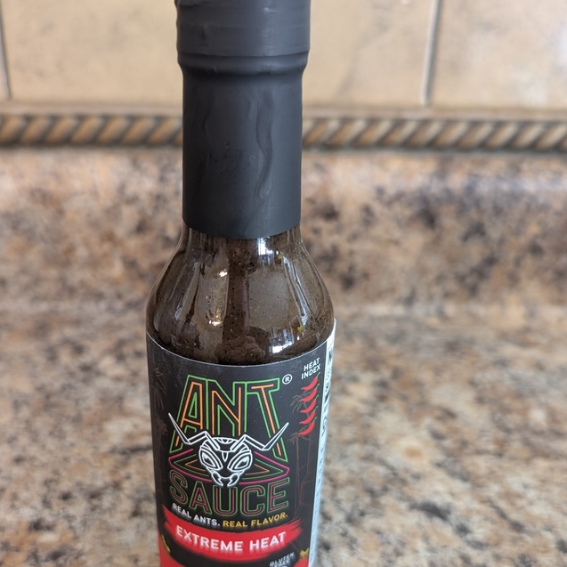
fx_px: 630
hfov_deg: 48.3
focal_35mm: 34
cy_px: 345
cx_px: 243
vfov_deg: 48.1
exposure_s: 1/24
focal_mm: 6.9
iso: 166
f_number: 1.68
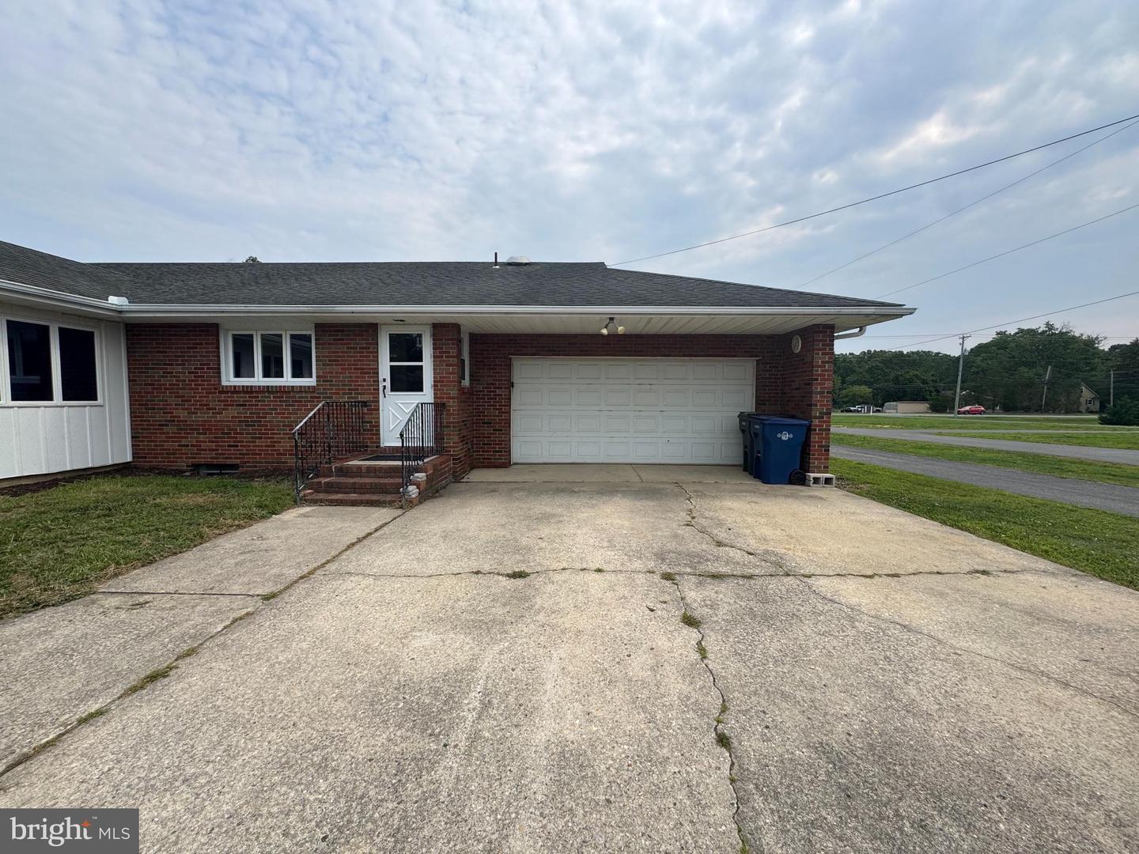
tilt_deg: -3.5
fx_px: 461
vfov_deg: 85.7
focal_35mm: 14
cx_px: 570
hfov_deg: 102.1
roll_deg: -0.4
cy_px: 427
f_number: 2.2
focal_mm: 2.22
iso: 50
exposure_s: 1/1323
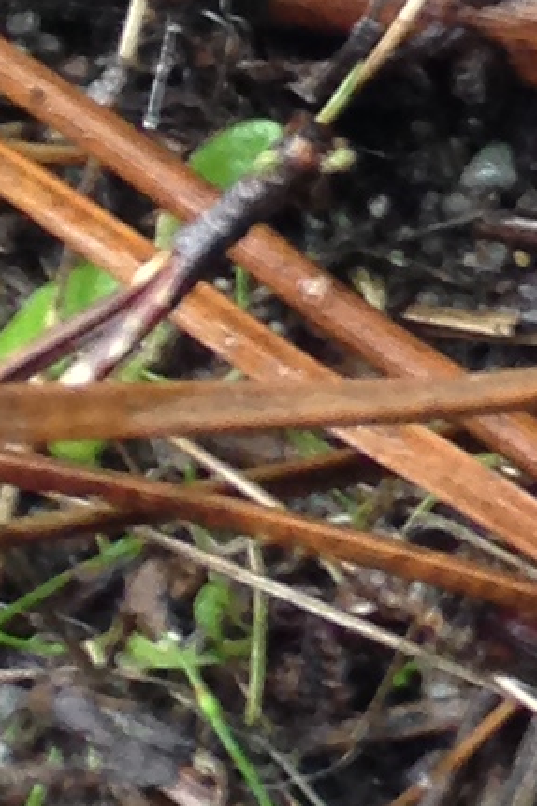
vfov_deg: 6.6
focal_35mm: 260
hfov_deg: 4.7
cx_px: 2228
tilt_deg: -36.1
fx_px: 5822
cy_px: -2175
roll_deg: +7.0
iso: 100
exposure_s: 1/20
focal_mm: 4.12
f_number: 2.4
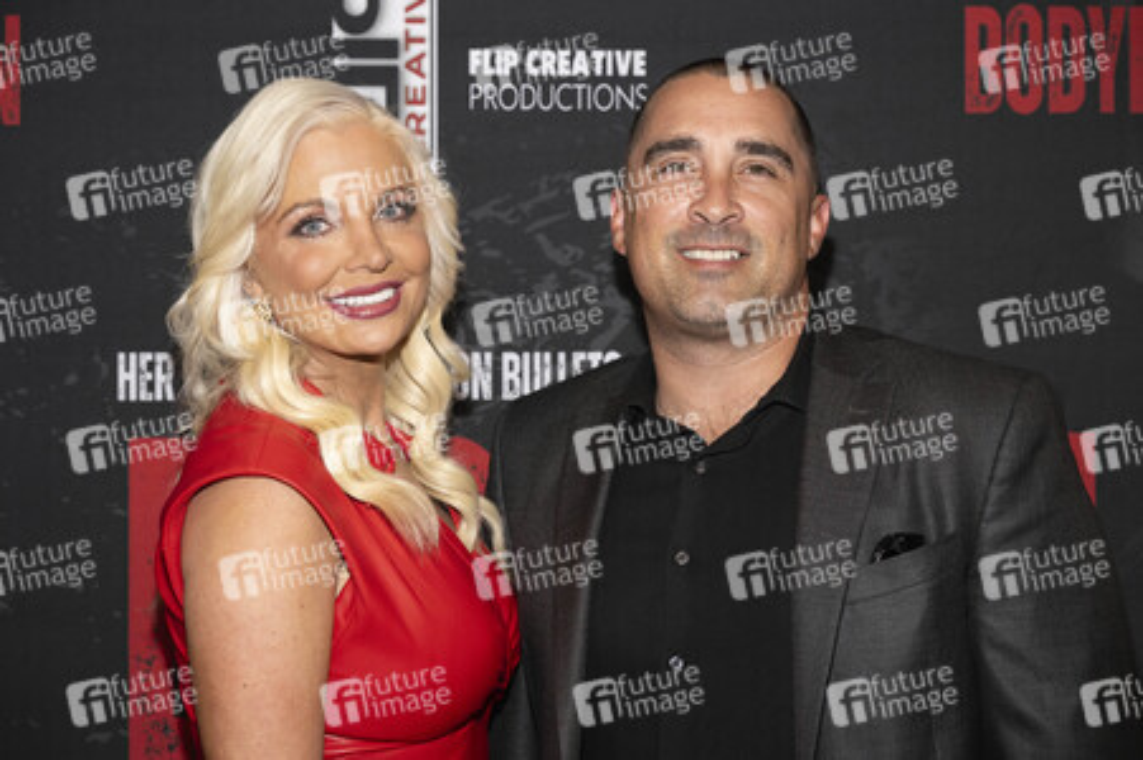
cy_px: 380
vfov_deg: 20.3
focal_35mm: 67
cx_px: 572
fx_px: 2126
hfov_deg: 30.1
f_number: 5.6
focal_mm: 67
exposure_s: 1/200
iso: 800
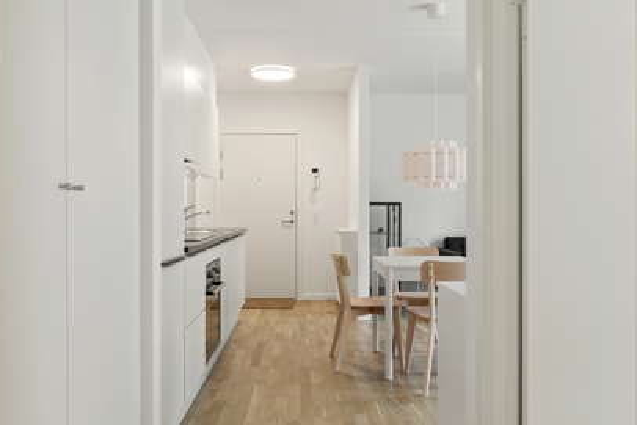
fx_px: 549
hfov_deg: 60.3
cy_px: 207
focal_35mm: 31
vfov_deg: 42.4
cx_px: 317
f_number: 11
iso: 200
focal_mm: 20
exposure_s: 1/1.67
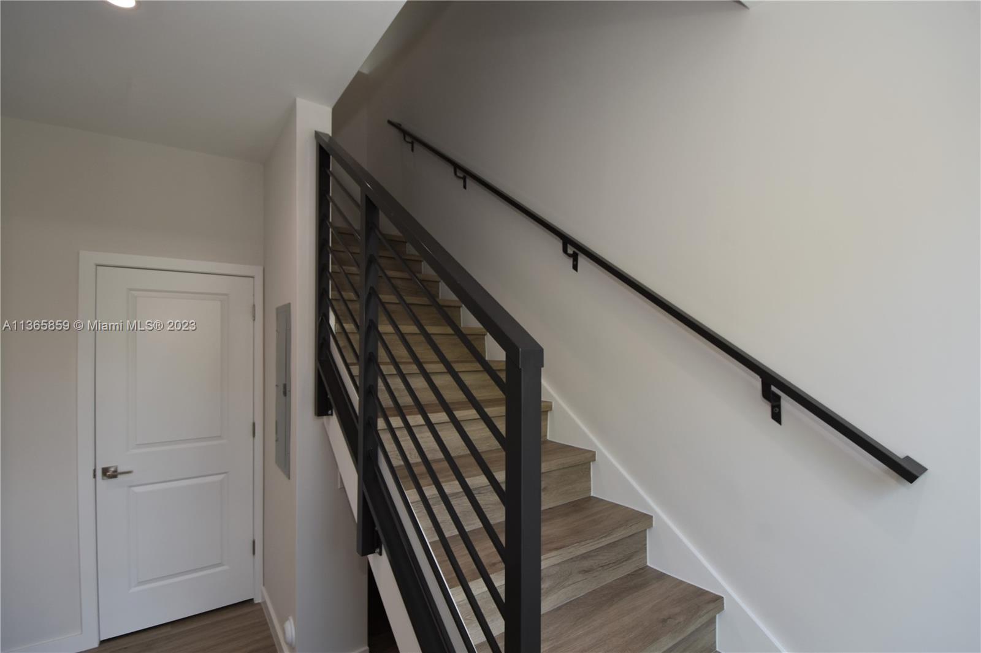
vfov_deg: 77.3
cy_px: 326
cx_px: 490
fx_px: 409
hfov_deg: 100.4
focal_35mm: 15
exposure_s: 1/60
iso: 200
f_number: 5
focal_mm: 10
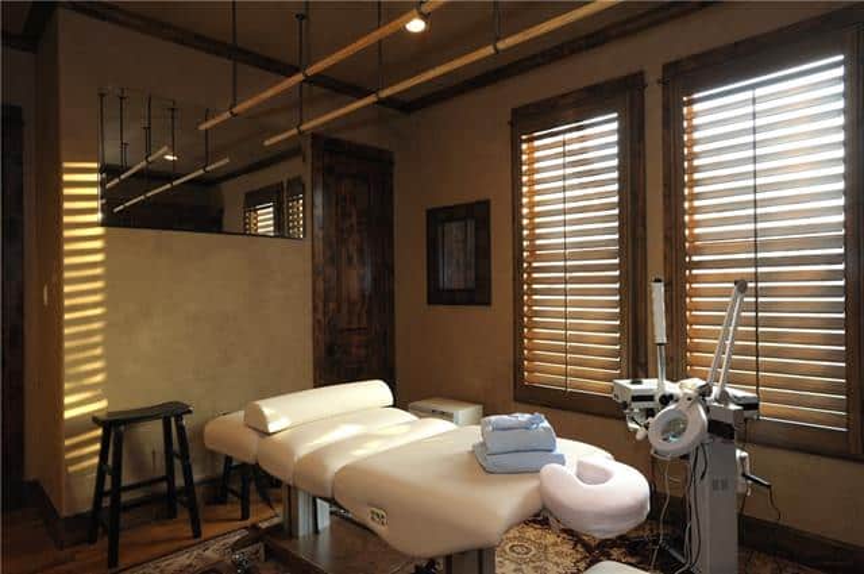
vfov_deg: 57.1
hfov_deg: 78.7
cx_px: 432
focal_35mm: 22
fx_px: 527
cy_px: 287
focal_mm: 22
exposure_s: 1/20
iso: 1000
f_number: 10
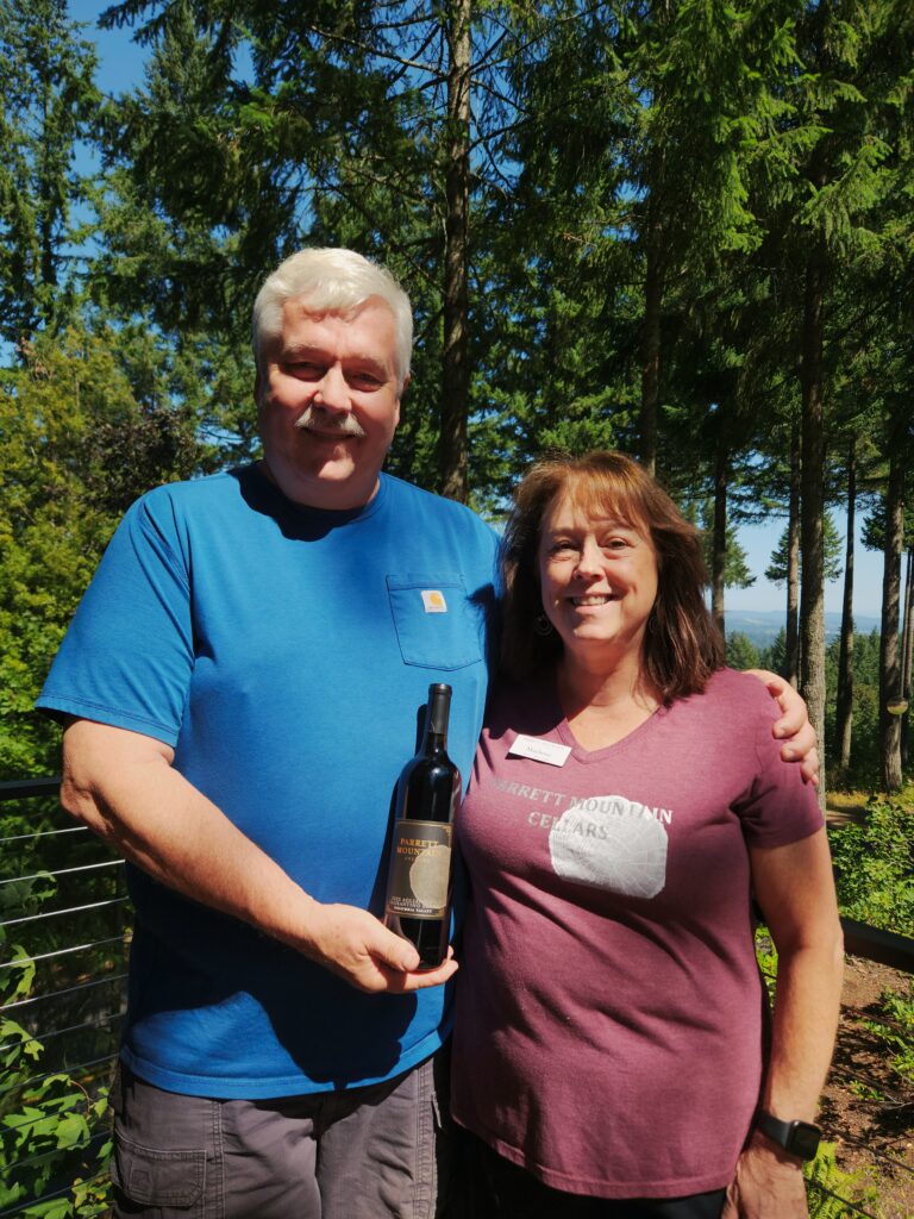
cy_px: 610
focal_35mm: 23
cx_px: 457
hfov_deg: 58.9
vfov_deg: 73.9
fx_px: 810
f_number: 1.8
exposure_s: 1/1111
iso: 20
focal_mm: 5.4
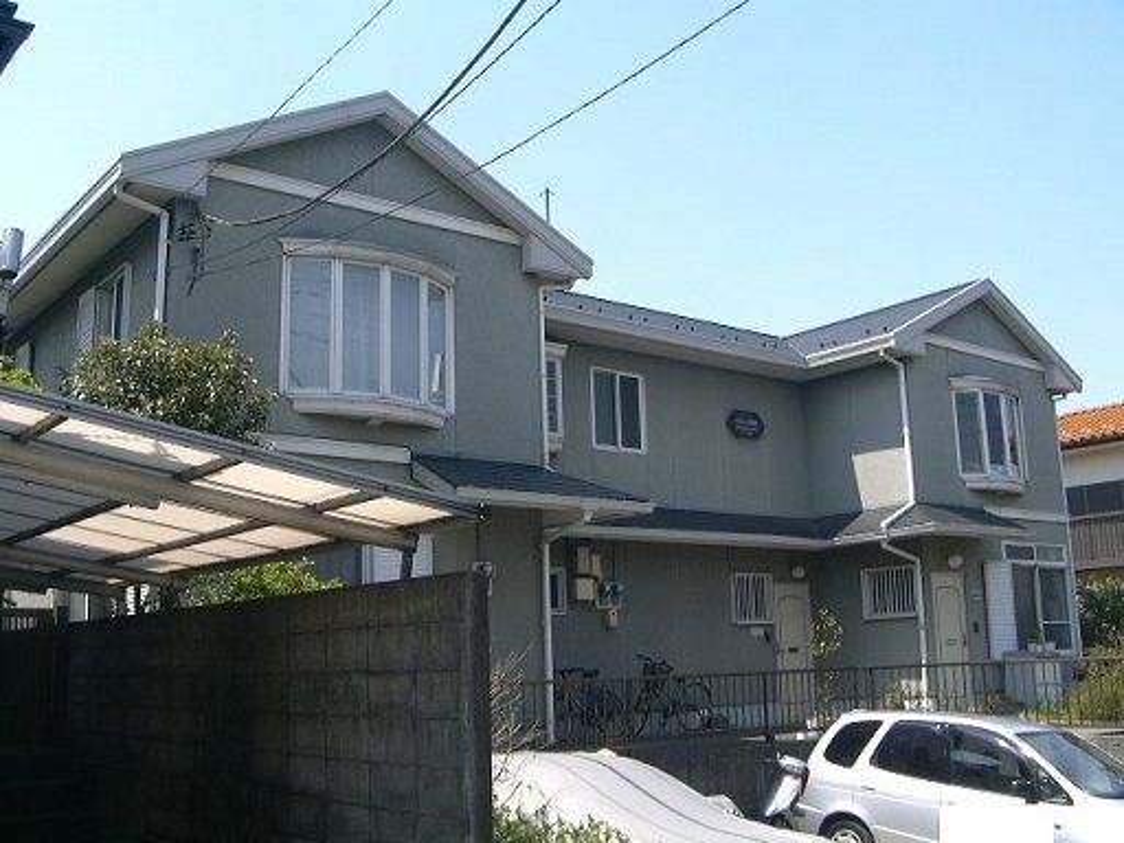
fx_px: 1136
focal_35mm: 35
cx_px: 562
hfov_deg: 52.6
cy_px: 422
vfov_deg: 40.7
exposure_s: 1/137
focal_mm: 5.4
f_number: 8
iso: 100
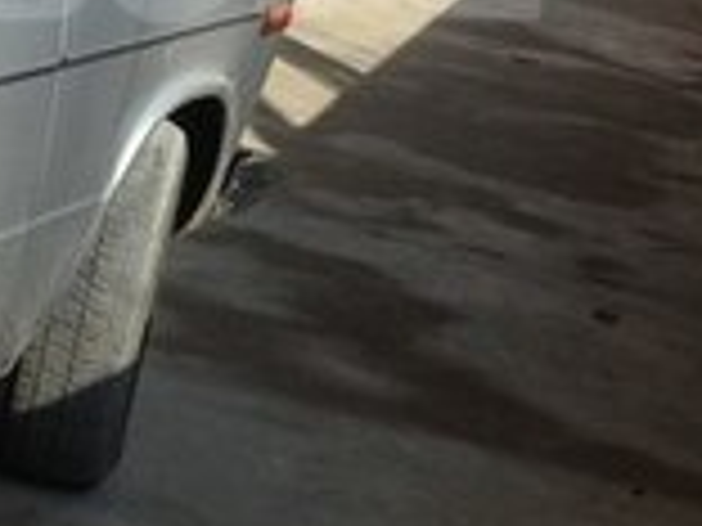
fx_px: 2839
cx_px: 81
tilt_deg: -7.2
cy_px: -47
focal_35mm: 140
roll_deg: -13.0
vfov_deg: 10.5
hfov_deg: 14.0
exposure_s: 1/638
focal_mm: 4.12
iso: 50
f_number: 2.4
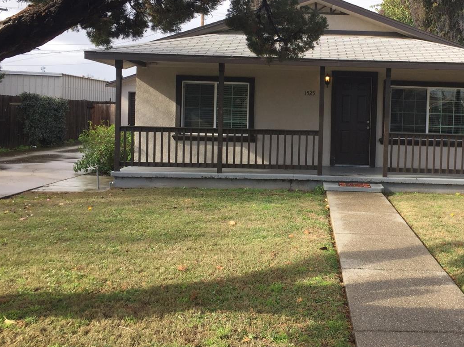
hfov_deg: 44.3
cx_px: 302
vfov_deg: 34.2
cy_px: 137
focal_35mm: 42
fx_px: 563
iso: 32
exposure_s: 1/565
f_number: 2.2
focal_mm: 4.15
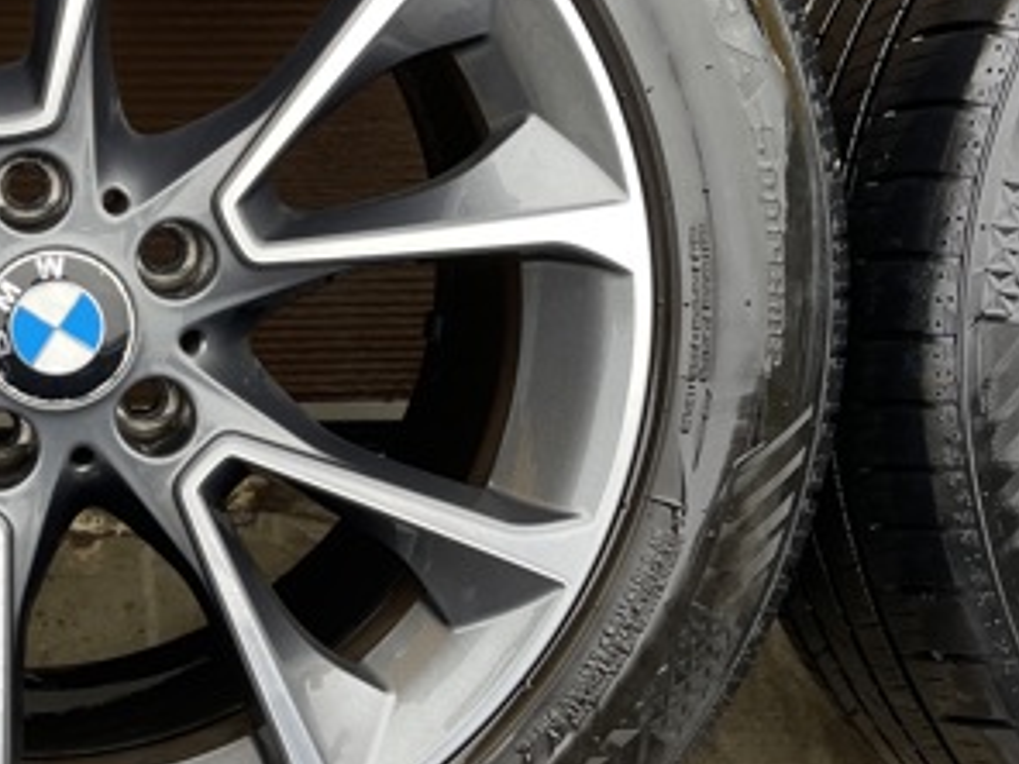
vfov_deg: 26.9
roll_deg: -2.8
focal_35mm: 54
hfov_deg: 33.9
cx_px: 131
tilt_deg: -34.9
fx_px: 1590
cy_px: 274
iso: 64
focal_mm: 5.1
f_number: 1.6
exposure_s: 1/121
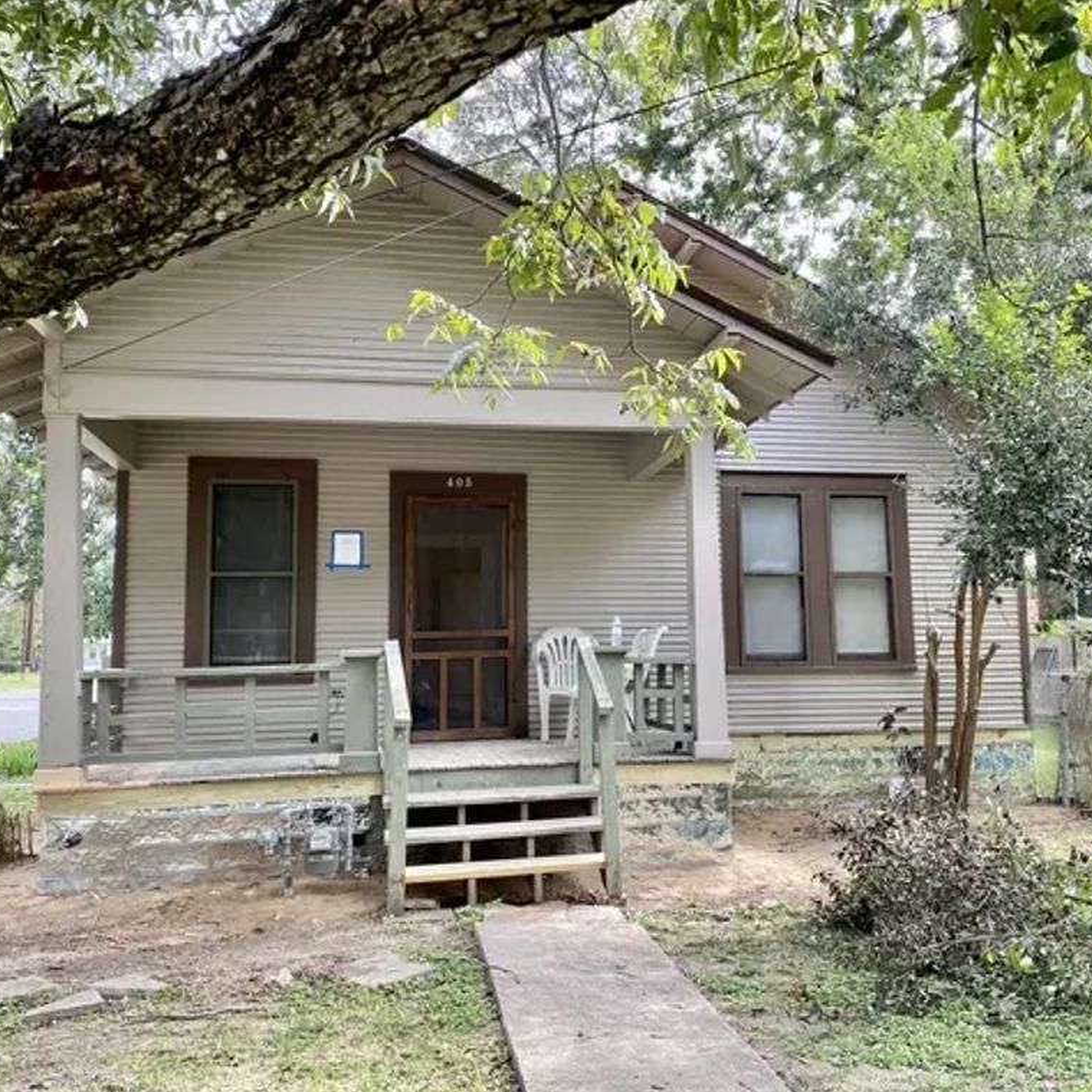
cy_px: 541
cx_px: 626
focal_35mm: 31
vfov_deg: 52.5
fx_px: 1106
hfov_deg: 52.3
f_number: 1.8
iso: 32
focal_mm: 4.25
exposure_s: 1/259
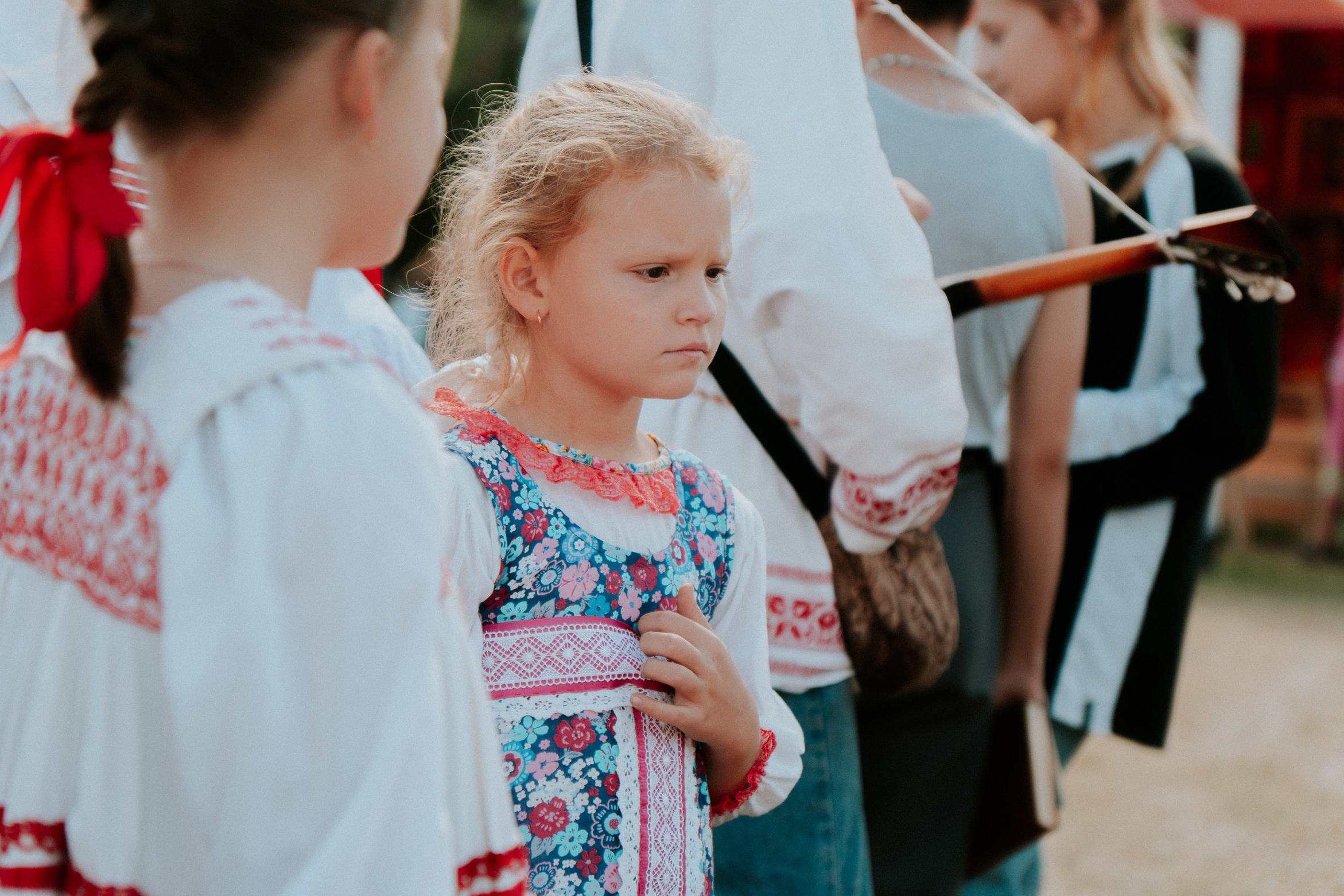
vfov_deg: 12.5
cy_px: 459
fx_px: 4106
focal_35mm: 110
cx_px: 629
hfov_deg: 18.6
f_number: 2.8
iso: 100
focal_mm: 66
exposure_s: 1/1000
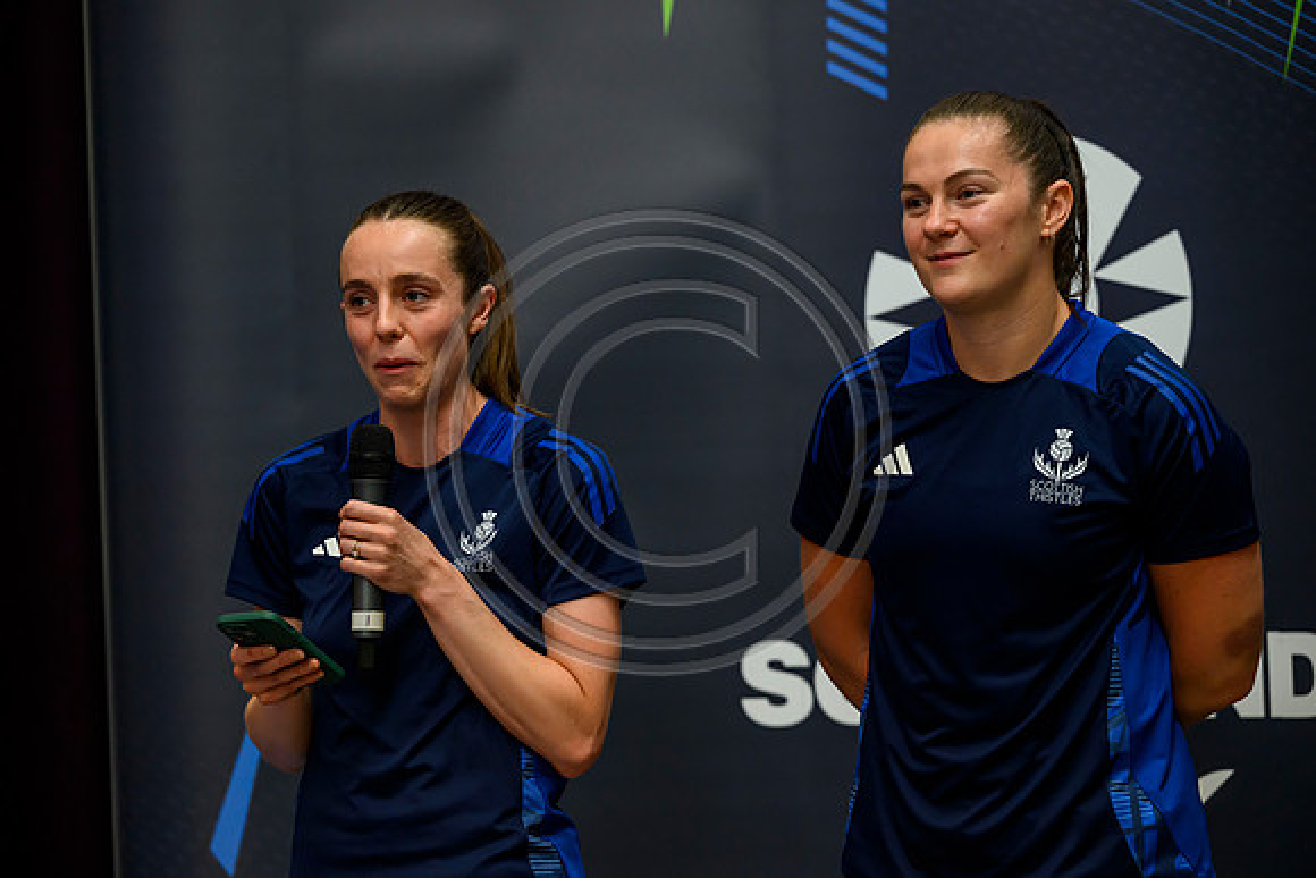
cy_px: 439
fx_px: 4022
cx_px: 658
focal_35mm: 110
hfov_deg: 18.6
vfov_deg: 12.5
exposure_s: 1/400
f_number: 3.5
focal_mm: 110
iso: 4000
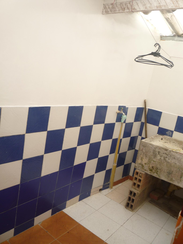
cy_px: 122
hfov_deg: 46.8
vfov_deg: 60.0
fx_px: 211
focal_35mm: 30
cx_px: 92
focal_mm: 5.2
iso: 100
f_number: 3.3
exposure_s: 1/30
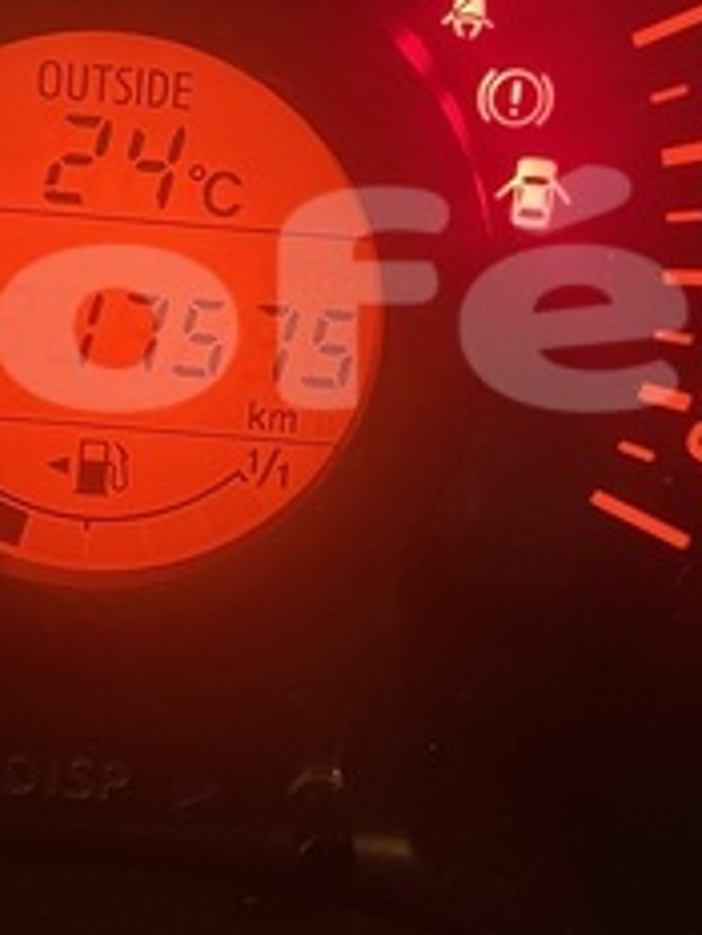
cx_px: 237
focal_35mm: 67
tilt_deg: -40.6
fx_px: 1810
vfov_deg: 28.7
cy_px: 301
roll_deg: -5.2
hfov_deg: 21.9
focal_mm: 4.2
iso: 640
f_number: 1.6
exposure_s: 1/30
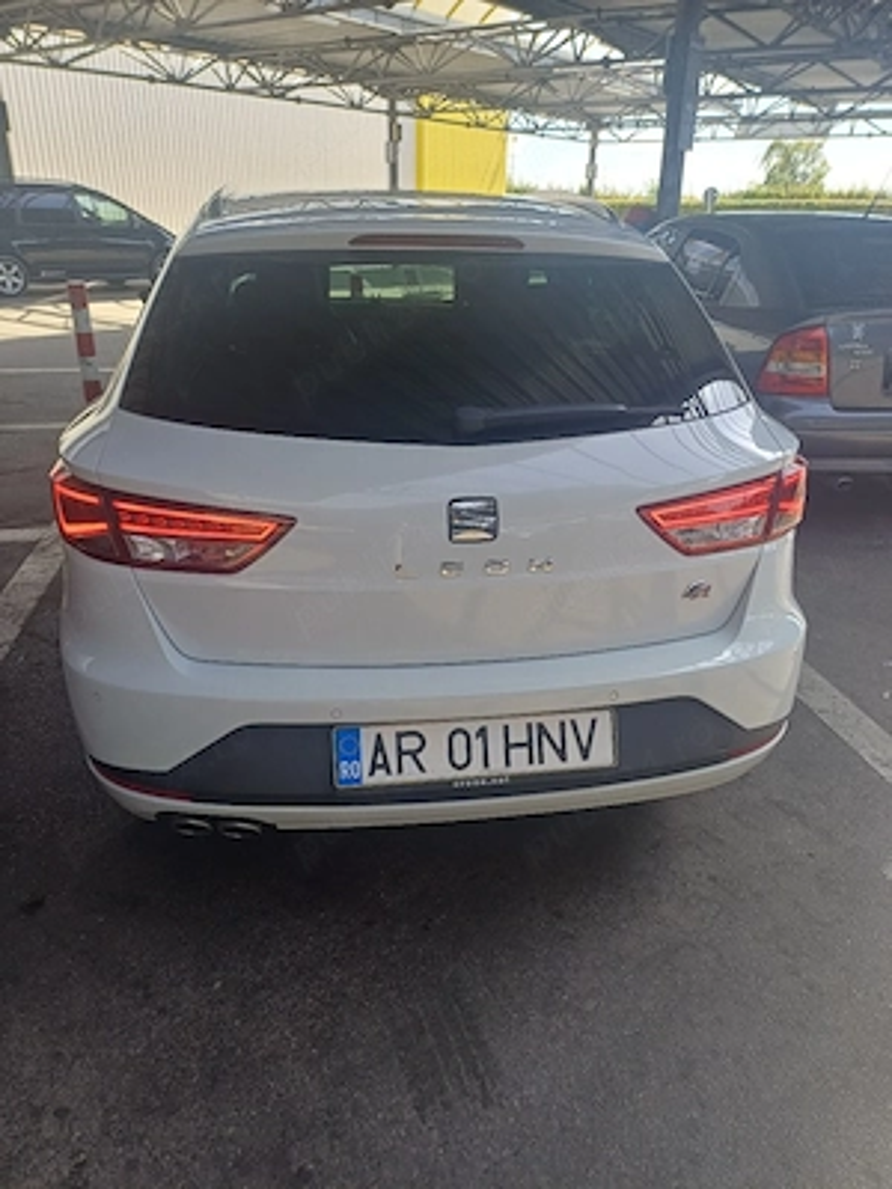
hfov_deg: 54.9
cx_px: 446
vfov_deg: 69.4
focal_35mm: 25
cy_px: 594
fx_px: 859
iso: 50
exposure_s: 1/167
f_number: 1.8
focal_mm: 4.65
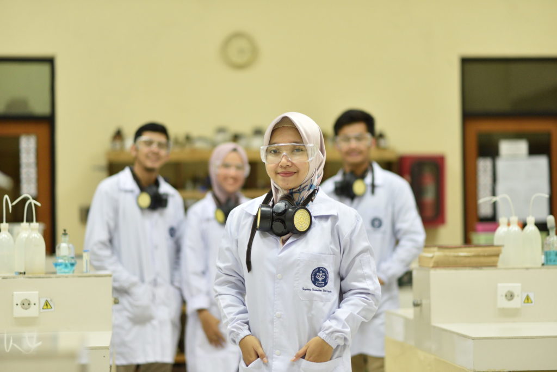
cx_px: 278
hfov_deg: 23.9
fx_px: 1316
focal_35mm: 85
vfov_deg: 16.1
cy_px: 186
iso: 1000
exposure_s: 1/100
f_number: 1.8
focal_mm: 85
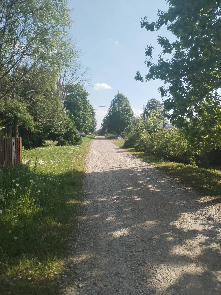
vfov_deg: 67.3
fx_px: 221
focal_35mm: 26
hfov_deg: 53.1
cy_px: 148
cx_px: 110
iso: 100
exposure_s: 1/1082
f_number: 1.8
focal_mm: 4.75
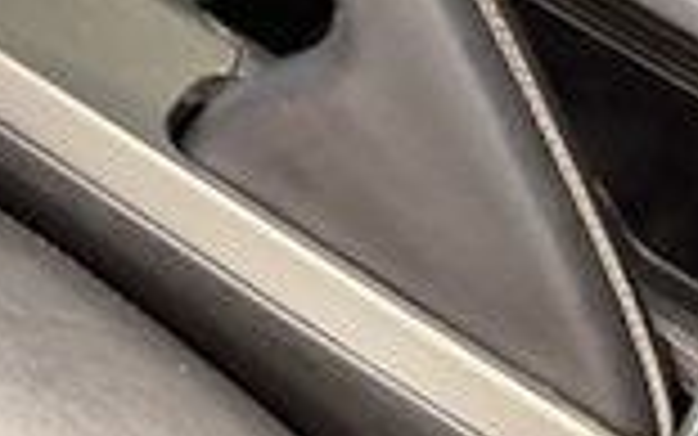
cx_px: -793
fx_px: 3197
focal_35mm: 168
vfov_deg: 7.4
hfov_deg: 11.1
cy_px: -517
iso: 200
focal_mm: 6.76
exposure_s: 1/70
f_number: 1.78
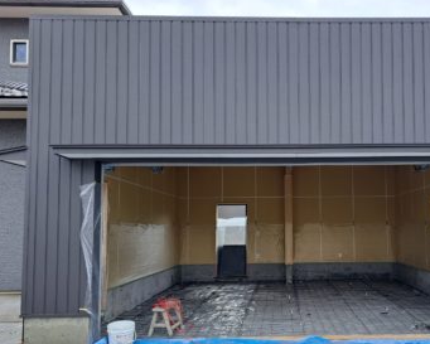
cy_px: 209
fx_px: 420
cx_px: 294
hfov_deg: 52.9
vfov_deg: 44.3
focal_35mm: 33
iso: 50
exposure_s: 1/192
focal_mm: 5.23
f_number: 1.8
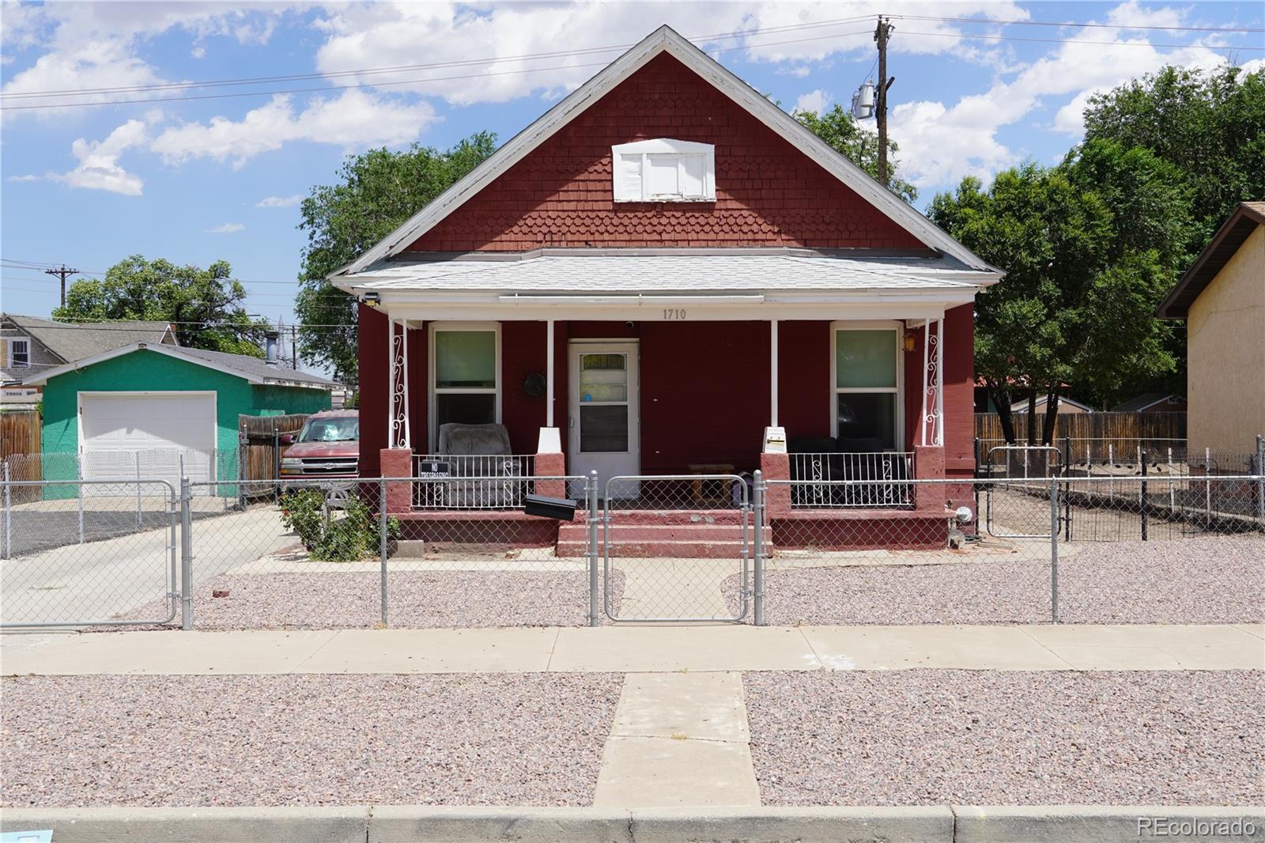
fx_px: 1634
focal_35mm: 46
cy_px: 422
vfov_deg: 28.9
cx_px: 632
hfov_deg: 42.3
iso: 100
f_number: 11
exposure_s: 1/160
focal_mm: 31
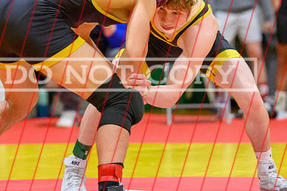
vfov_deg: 5.0
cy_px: 5
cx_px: 159
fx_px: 2168
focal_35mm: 272
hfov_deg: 7.6
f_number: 2.8
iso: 11400
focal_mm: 120
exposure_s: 1/800
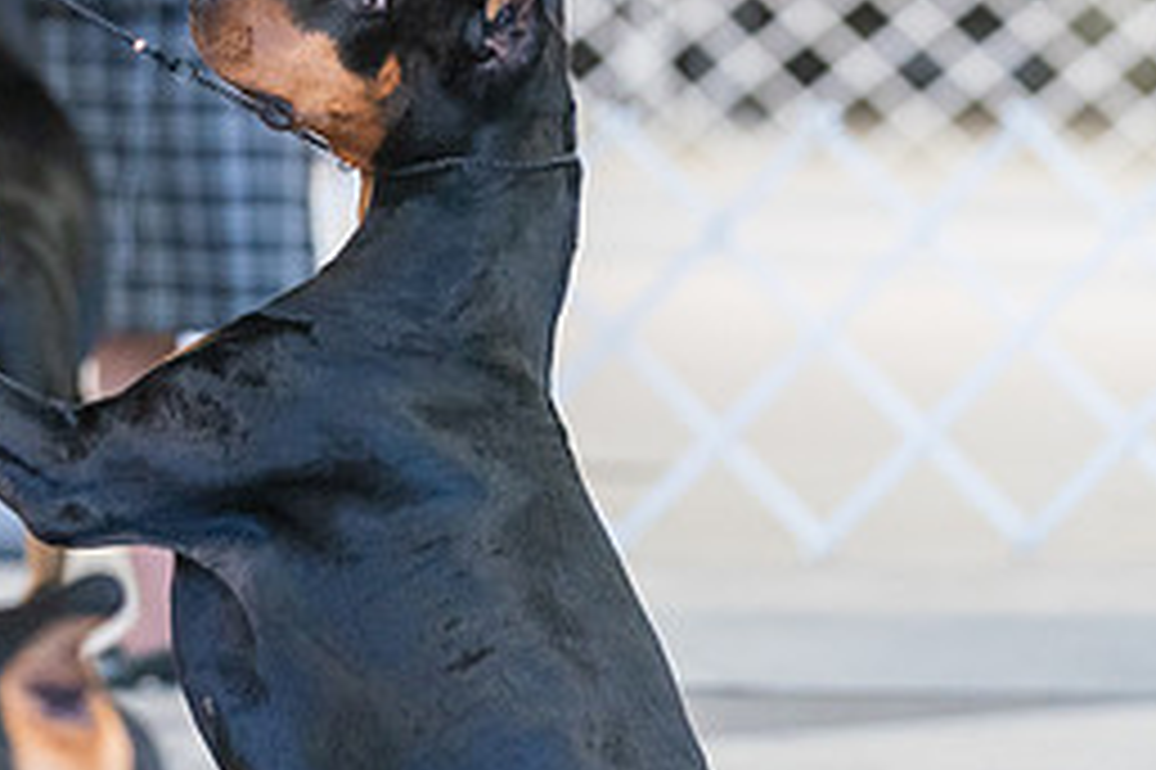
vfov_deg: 4.5
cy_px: -2
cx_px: 373
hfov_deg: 6.7
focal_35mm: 307
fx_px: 9851
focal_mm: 136
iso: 4000
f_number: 2.8
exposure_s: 1/320
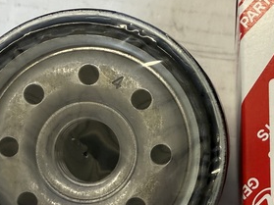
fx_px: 435
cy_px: 150
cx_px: 253
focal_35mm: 55
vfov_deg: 26.3
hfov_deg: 32.9
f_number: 2.2
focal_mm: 2.22
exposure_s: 1/120
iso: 160
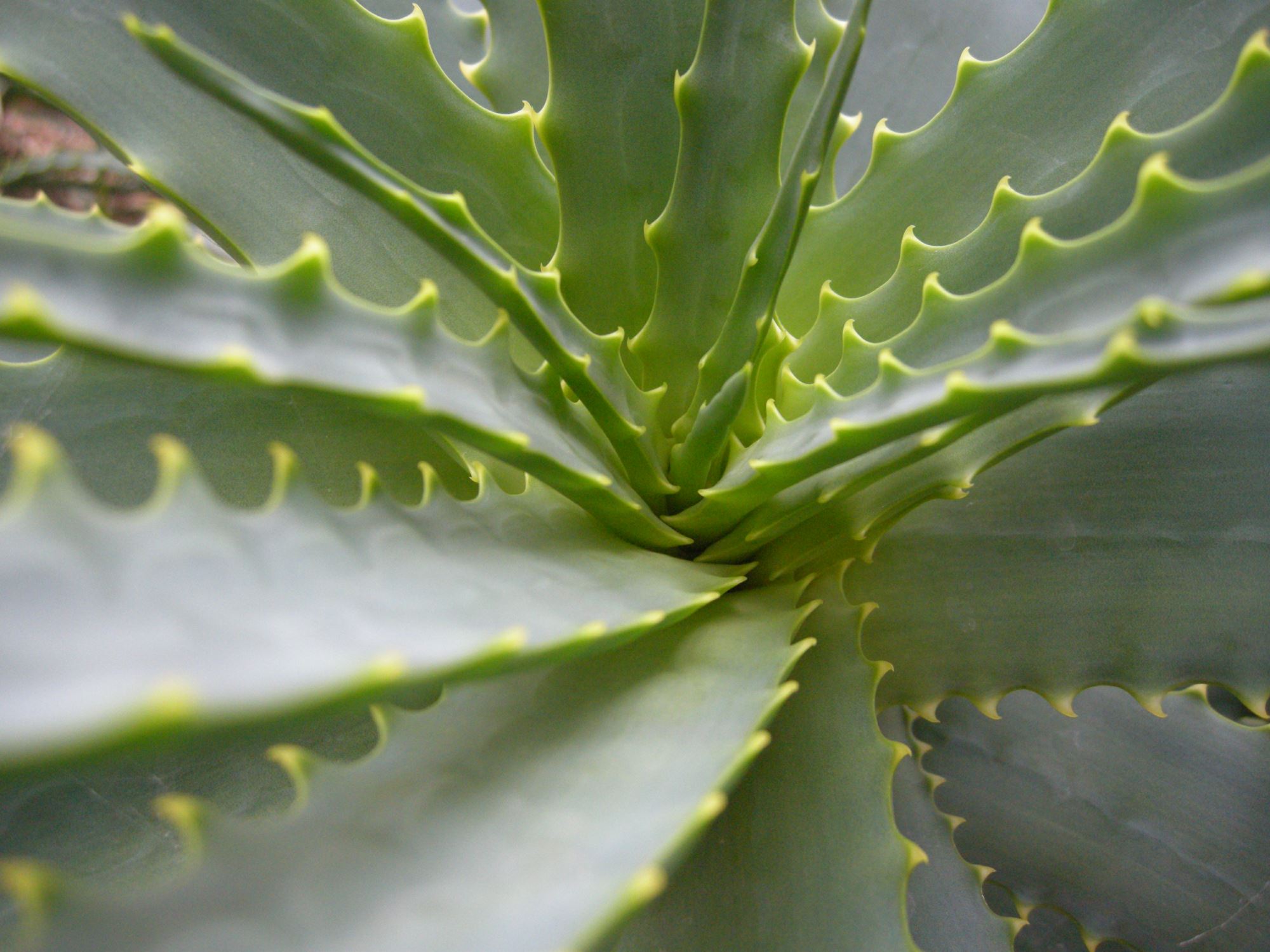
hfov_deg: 52.6
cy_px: 476
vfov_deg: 40.7
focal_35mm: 35
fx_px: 1284
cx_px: 635
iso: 319
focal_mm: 7.5
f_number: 2.7
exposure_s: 1/53
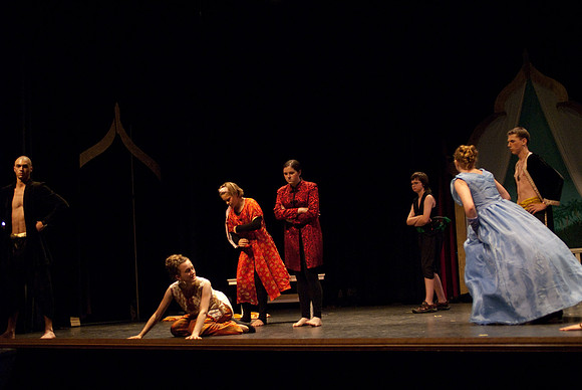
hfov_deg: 37.8
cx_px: 291
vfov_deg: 25.8
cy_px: 195
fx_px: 850
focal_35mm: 52
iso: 1250
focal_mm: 35
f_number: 2.8
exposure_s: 1/200
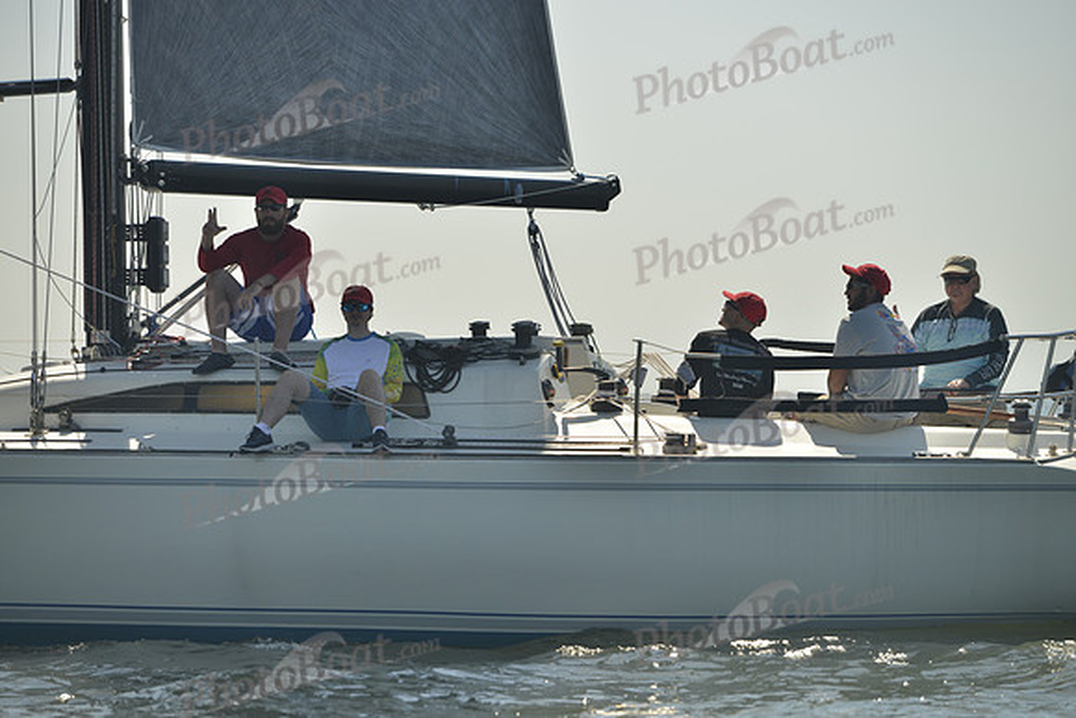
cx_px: 538
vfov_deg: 8.9
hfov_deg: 13.2
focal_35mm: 155
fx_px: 4634
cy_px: 359
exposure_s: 1/1000
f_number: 5
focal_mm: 155
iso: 200
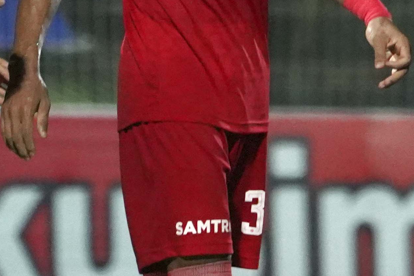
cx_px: 342
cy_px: -35
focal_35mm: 1600
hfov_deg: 1.3
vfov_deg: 0.9
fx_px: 18399
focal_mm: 336
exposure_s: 1/640
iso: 10000
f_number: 5.6
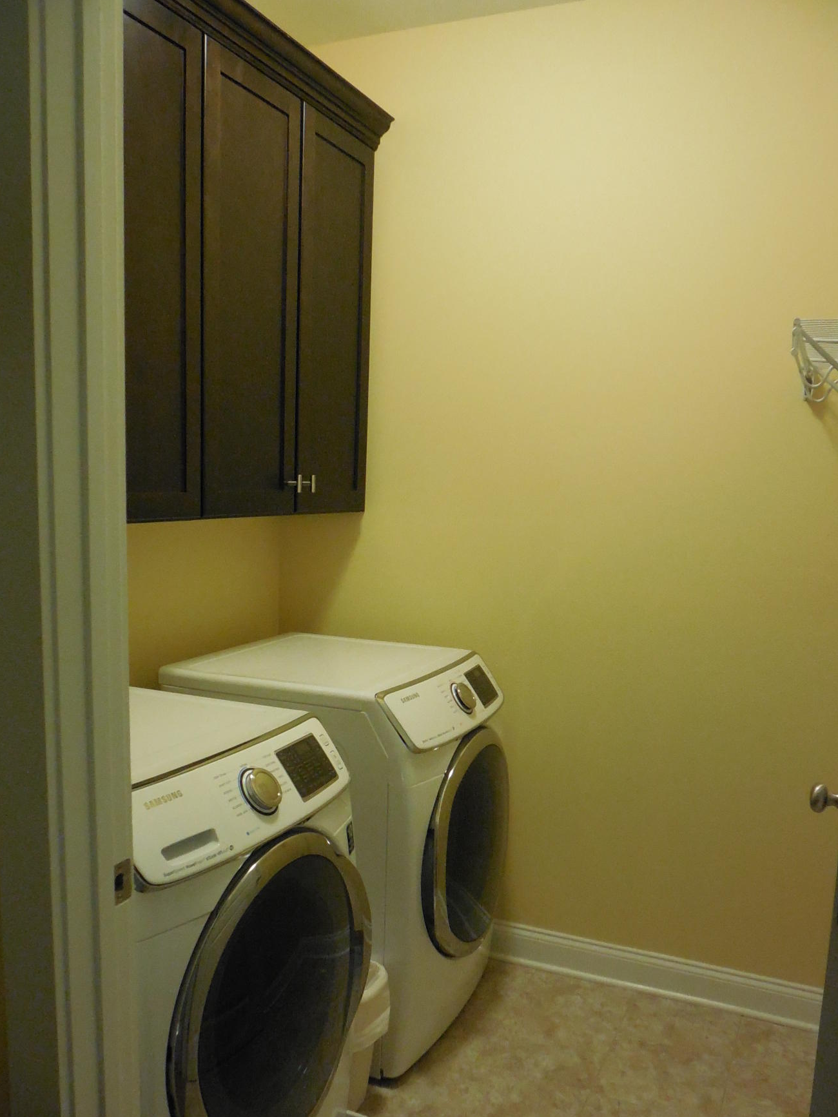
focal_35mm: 30
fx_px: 968
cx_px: 420
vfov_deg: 59.7
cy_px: 634
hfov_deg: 46.8
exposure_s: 1/60
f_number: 3.5
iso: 800
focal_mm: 4.6
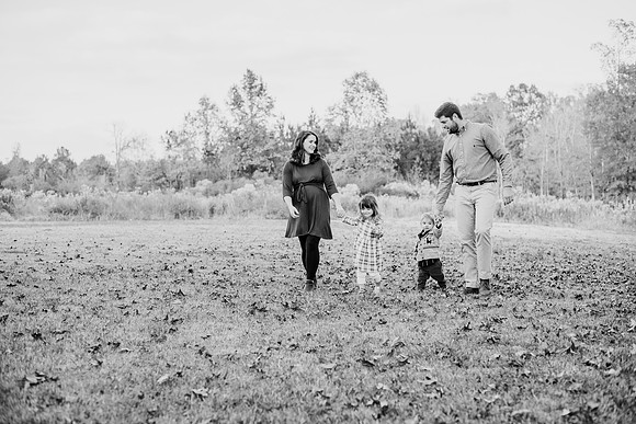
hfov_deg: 39.6
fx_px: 883
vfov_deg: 27.0
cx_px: 318
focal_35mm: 50
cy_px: 212
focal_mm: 50
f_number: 2.8
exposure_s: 1/1000
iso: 500
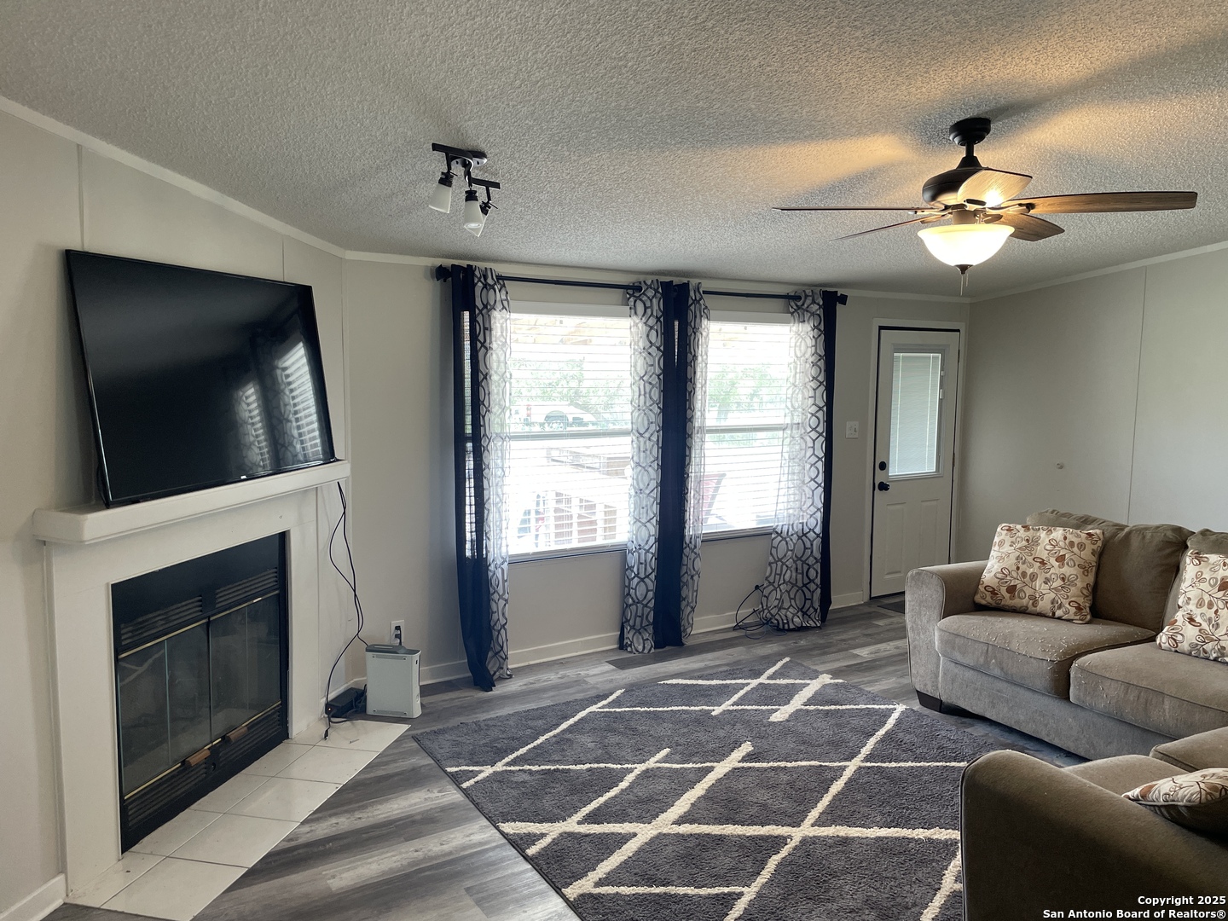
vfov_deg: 53.1
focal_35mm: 26
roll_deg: -0.9
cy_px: 460
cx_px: 614
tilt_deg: -5.8
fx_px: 922
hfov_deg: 67.3
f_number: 1.6
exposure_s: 1/60
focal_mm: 4.2
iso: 80
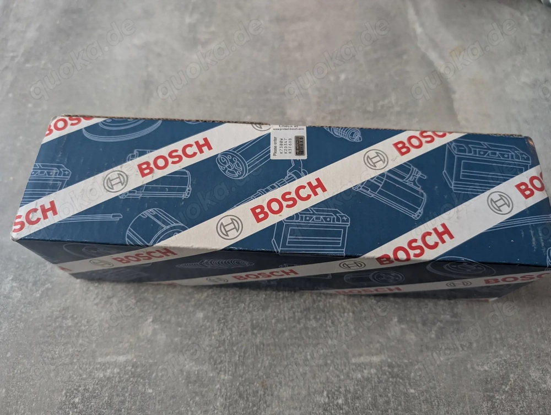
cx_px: 276
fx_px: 383
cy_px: 208
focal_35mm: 24
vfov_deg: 56.9
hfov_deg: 71.5
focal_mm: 6.9
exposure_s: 1/23.8
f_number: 1.68
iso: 464
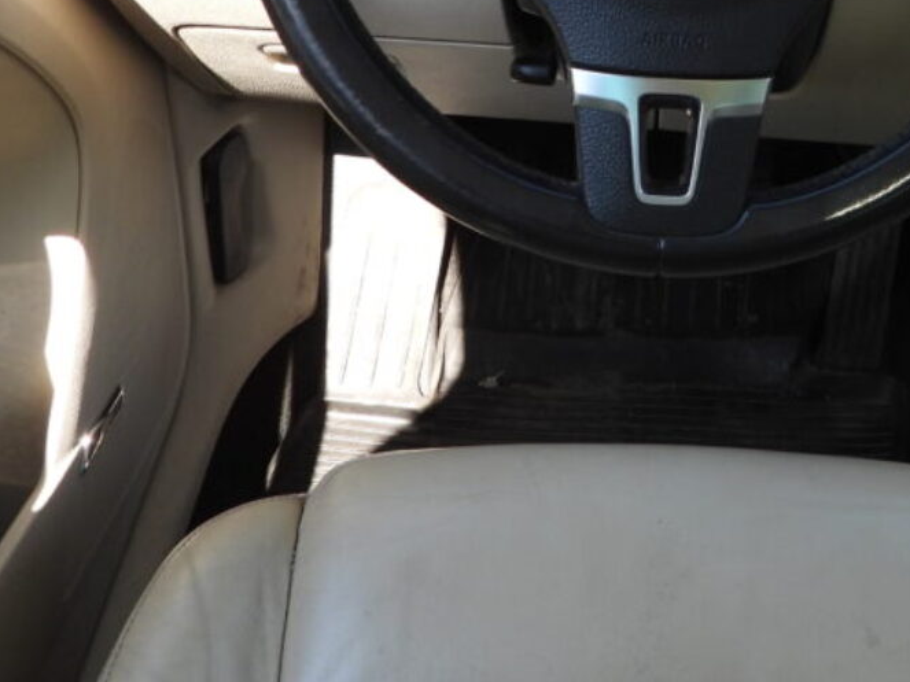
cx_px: 701
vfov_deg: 24.3
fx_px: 1524
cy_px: 25
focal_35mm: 58
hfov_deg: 32.5
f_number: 2.8
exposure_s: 1/200
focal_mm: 4.3
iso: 100
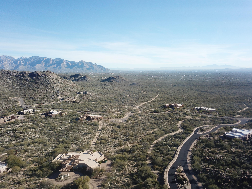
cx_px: 126
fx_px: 189
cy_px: 94
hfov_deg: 67.3
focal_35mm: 26
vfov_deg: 53.1
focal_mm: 4.7
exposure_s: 1/419
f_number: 2.2
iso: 100
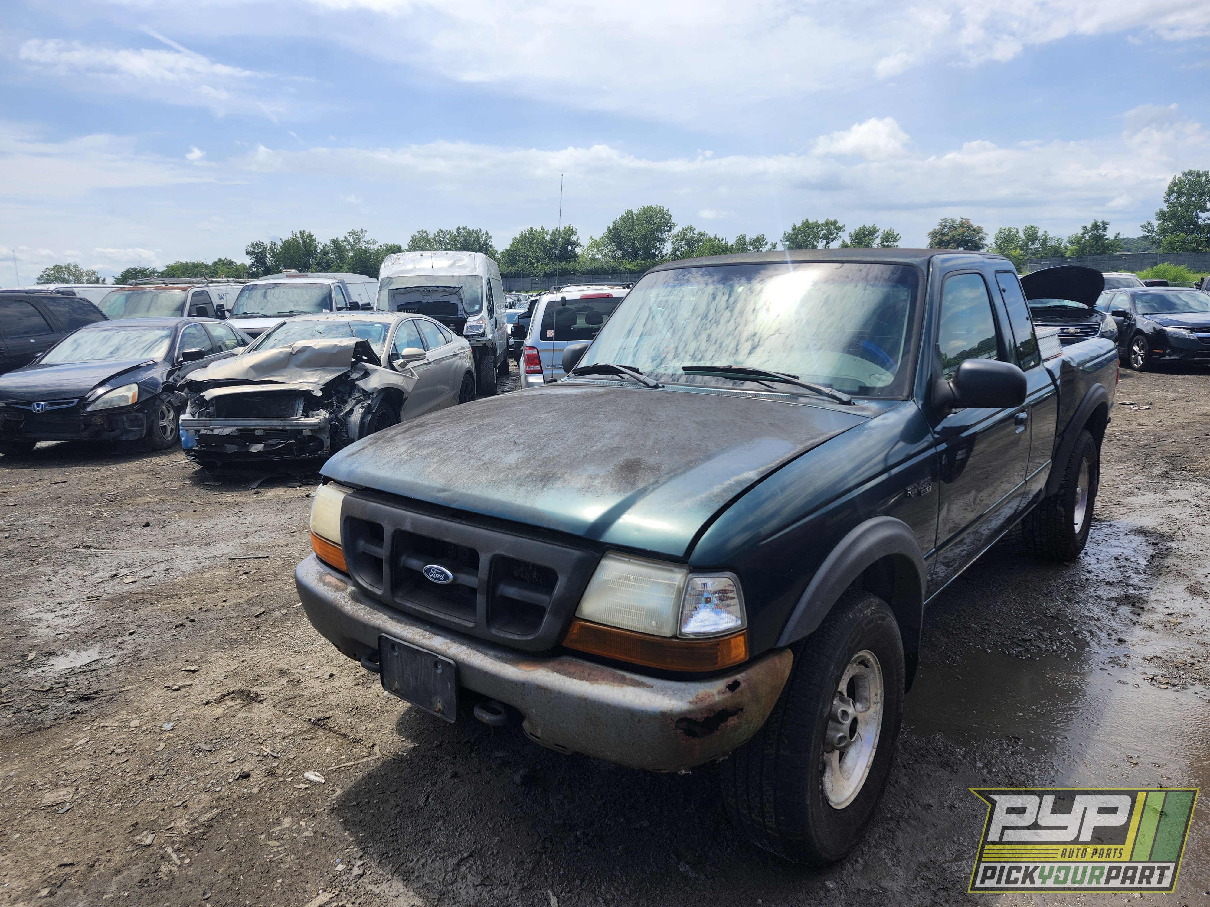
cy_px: 454
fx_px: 804
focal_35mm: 23
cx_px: 605
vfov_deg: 58.9
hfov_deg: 73.9
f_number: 1.8
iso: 25
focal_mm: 5.54
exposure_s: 1/1429
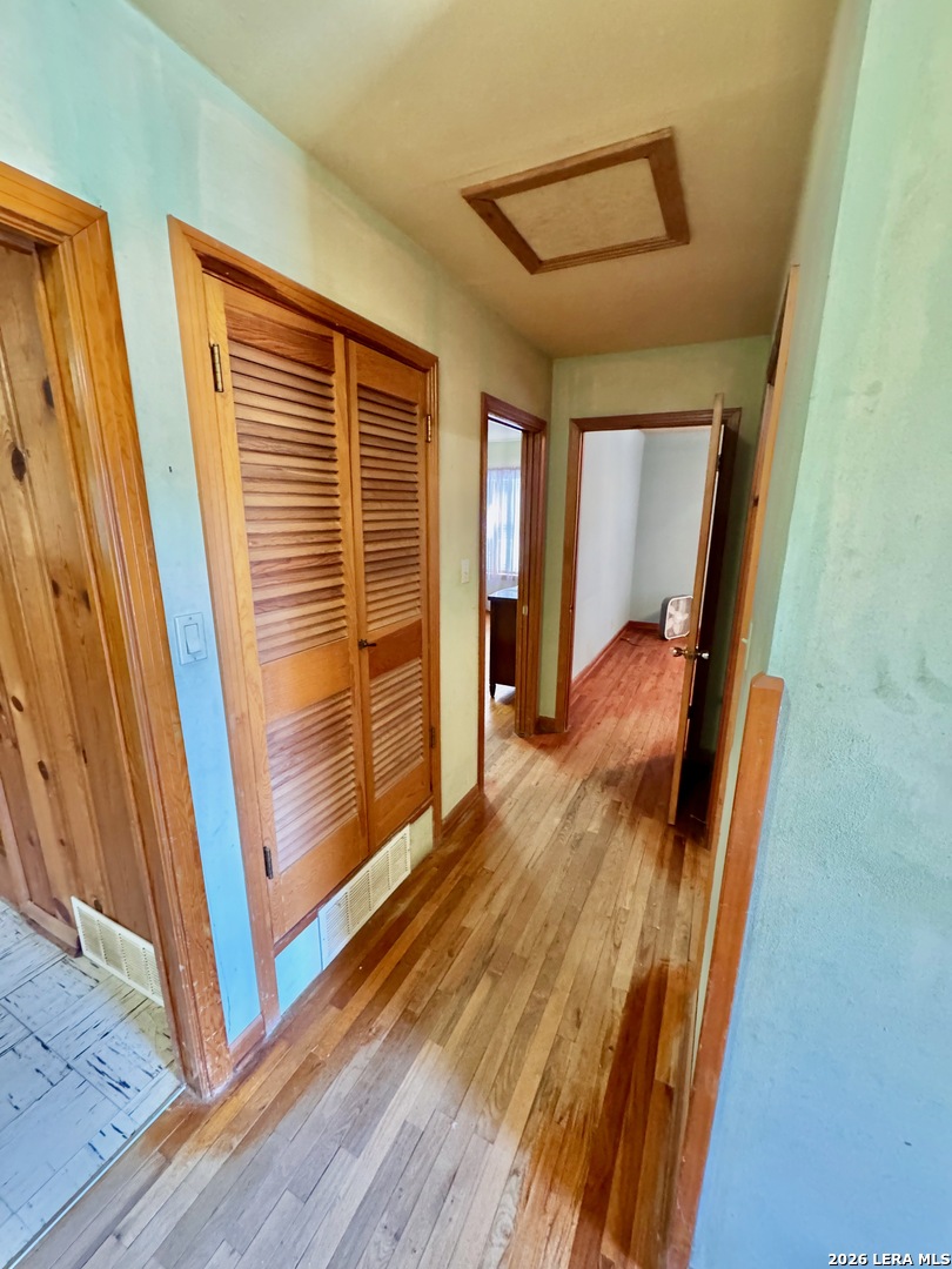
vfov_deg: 102.1
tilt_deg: -14.8
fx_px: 513
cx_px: 476
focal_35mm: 14
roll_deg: -0.1
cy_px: 634
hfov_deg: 85.7
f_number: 2.2
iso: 1000
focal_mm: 2.22
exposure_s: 1/40
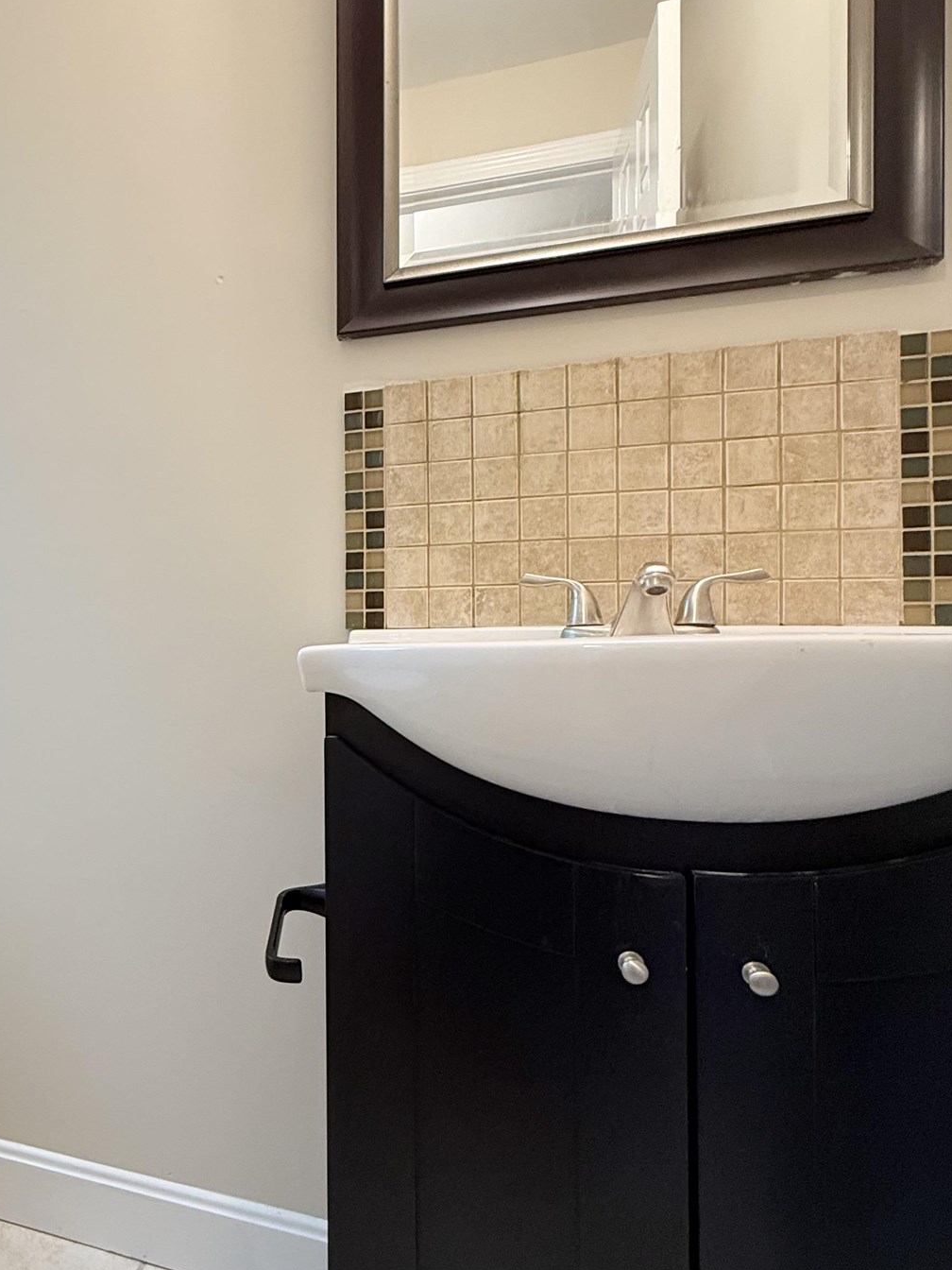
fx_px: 880
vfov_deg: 71.6
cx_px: 141
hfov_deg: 51.8
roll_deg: +0.4
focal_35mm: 24
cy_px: 644
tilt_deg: +0.9
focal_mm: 2.22
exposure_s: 1/60
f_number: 2.2
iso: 200
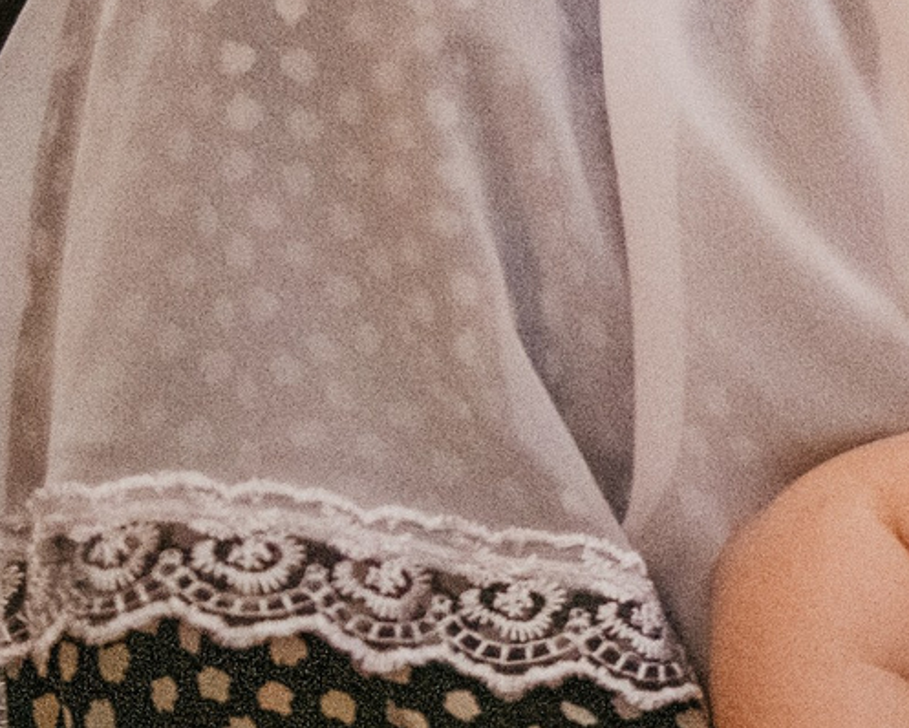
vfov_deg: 7.6
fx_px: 5463
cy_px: 299
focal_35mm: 203
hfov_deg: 8.8
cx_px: 1968
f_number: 3.2
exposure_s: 1/250
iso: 2500
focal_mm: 42
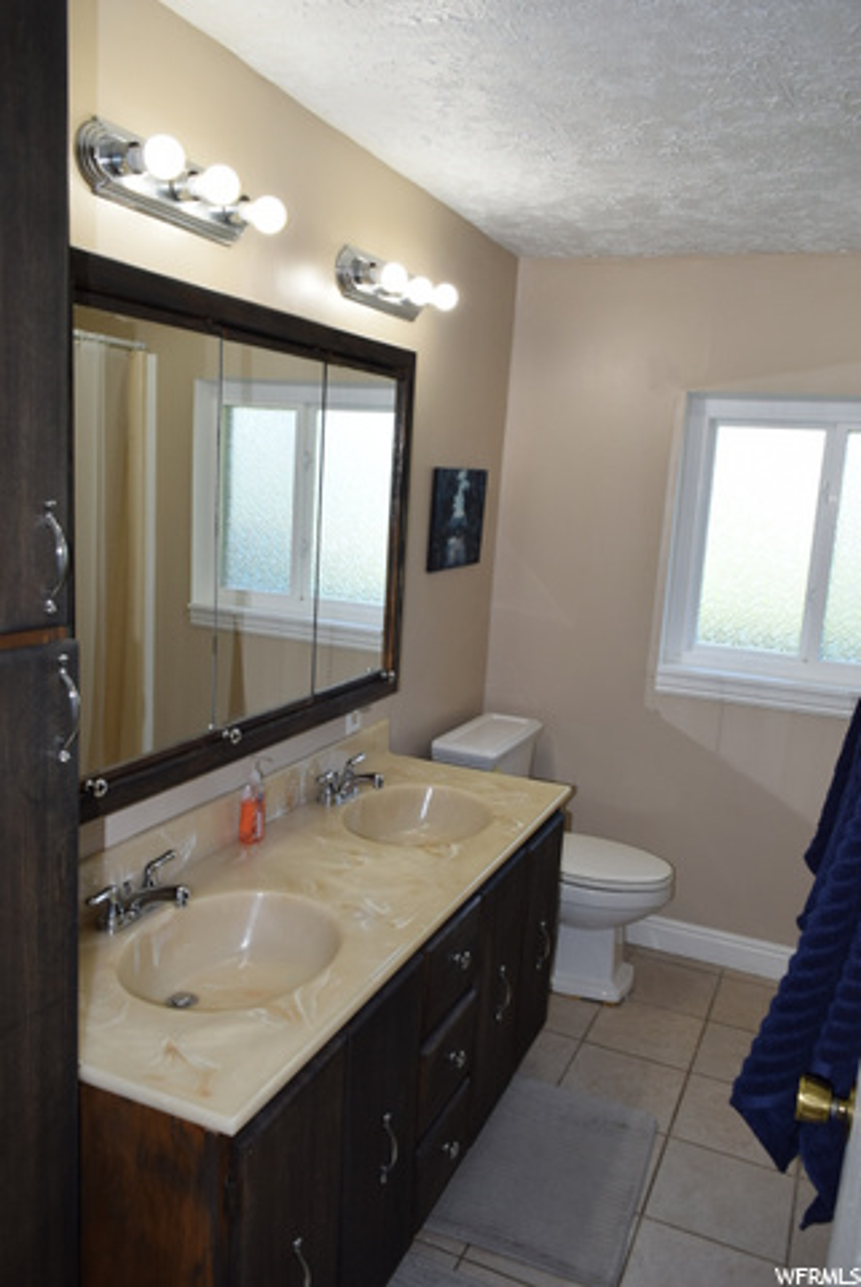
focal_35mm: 27
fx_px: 966
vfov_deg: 67.3
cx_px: 430
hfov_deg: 48.0
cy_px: 644
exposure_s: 1/125
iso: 400
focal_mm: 18
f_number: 5.6
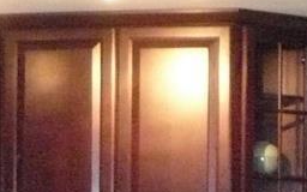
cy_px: 389
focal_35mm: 157
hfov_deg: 13.3
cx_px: 56
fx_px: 1314
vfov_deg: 8.0
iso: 800
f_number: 2.8
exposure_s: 1/40
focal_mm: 6.1
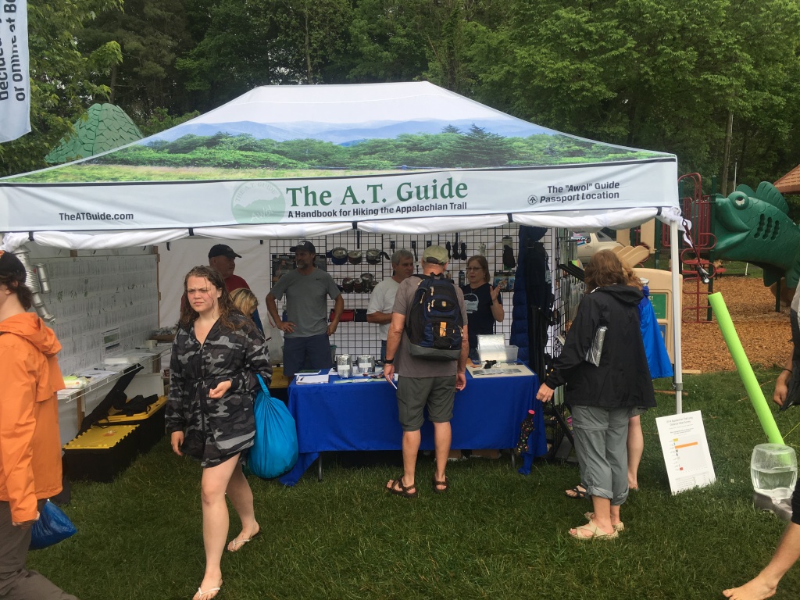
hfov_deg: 61.7
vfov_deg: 48.2
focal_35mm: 29
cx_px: 400
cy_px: 300
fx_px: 670
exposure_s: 1/434
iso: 25
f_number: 2.2
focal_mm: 4.15
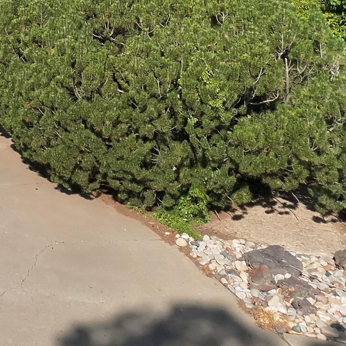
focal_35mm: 87
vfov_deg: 17.8
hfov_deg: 16.9
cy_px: -179
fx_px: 984
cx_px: -250
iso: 130
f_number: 1.7
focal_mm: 6.72
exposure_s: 1/5000
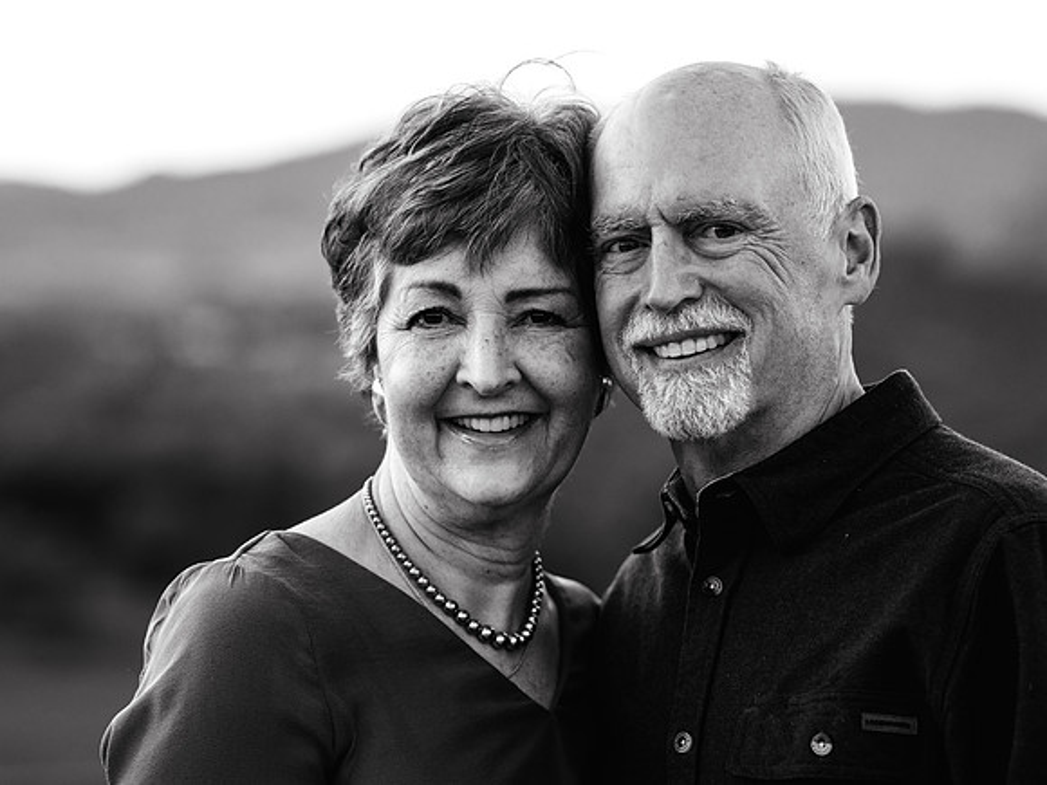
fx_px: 4976
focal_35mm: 165
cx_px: 524
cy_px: 392
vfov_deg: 9.0
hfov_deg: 12.0
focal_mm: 152
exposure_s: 1/160
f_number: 4
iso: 800
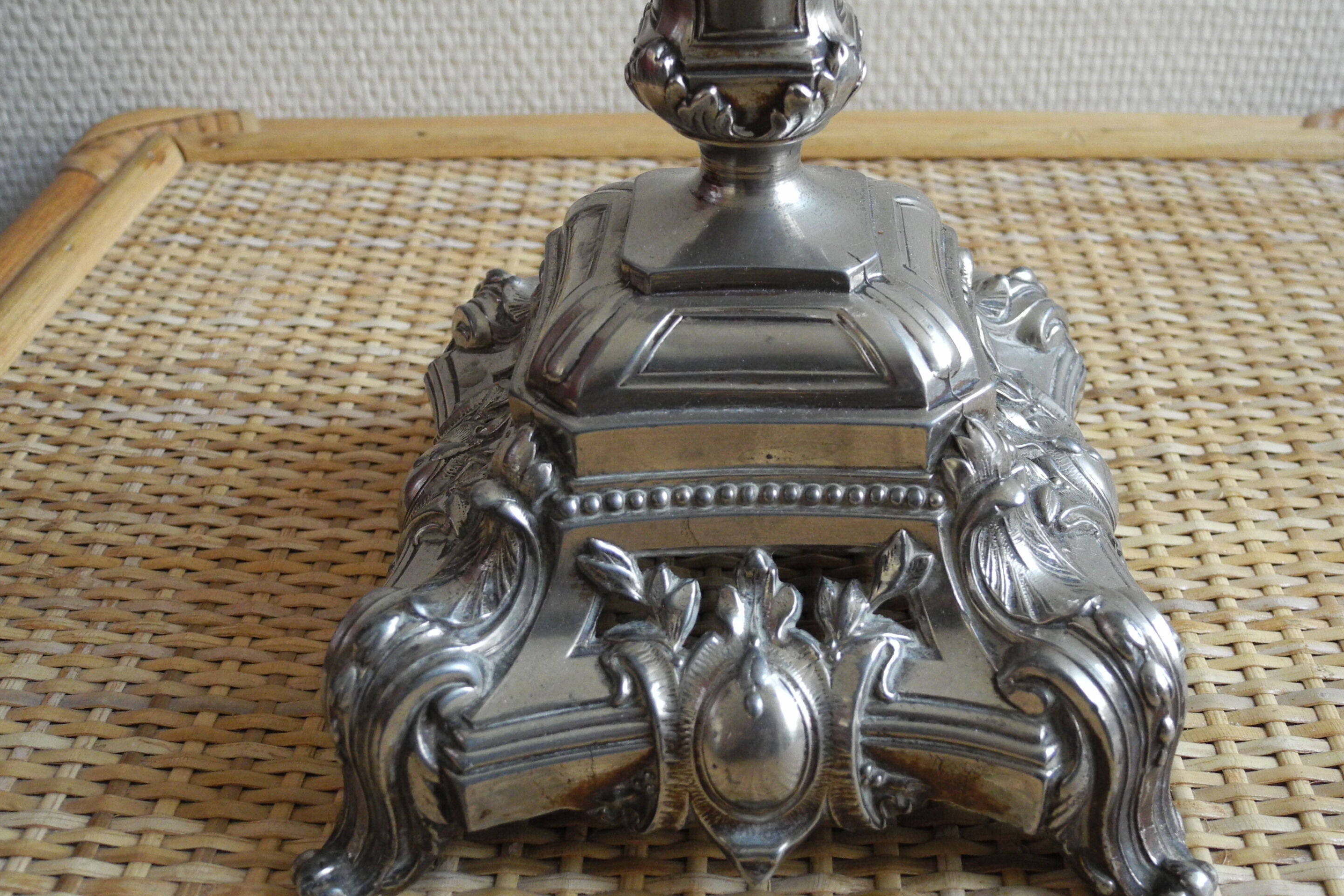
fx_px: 1381
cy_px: 369
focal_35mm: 37
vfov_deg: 35.8
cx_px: 778
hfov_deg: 51.7
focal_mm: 6
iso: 400
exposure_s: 1/32
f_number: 2.8
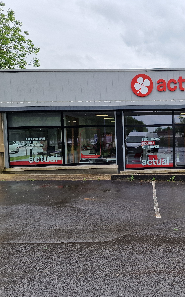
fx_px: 266
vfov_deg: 58.1
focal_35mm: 33
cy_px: 147
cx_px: 164
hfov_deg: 36.1
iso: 50
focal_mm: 6.4
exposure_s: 1/443
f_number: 1.8
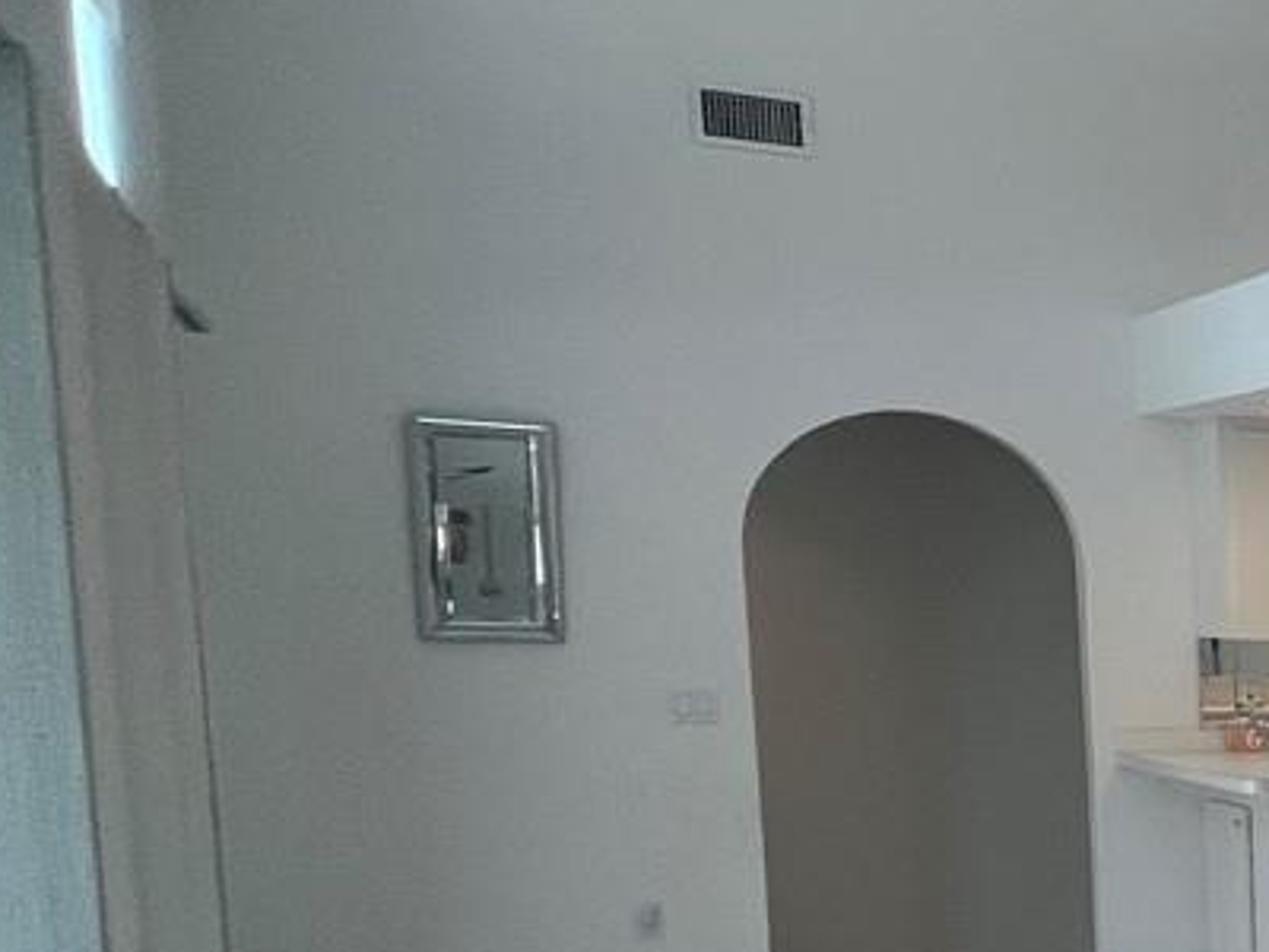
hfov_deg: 20.4
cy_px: 822
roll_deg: -1.6
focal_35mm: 52
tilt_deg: -4.1
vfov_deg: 27.2
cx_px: 2443
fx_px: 1906
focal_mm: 1.57
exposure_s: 1/120
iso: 64
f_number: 1.8
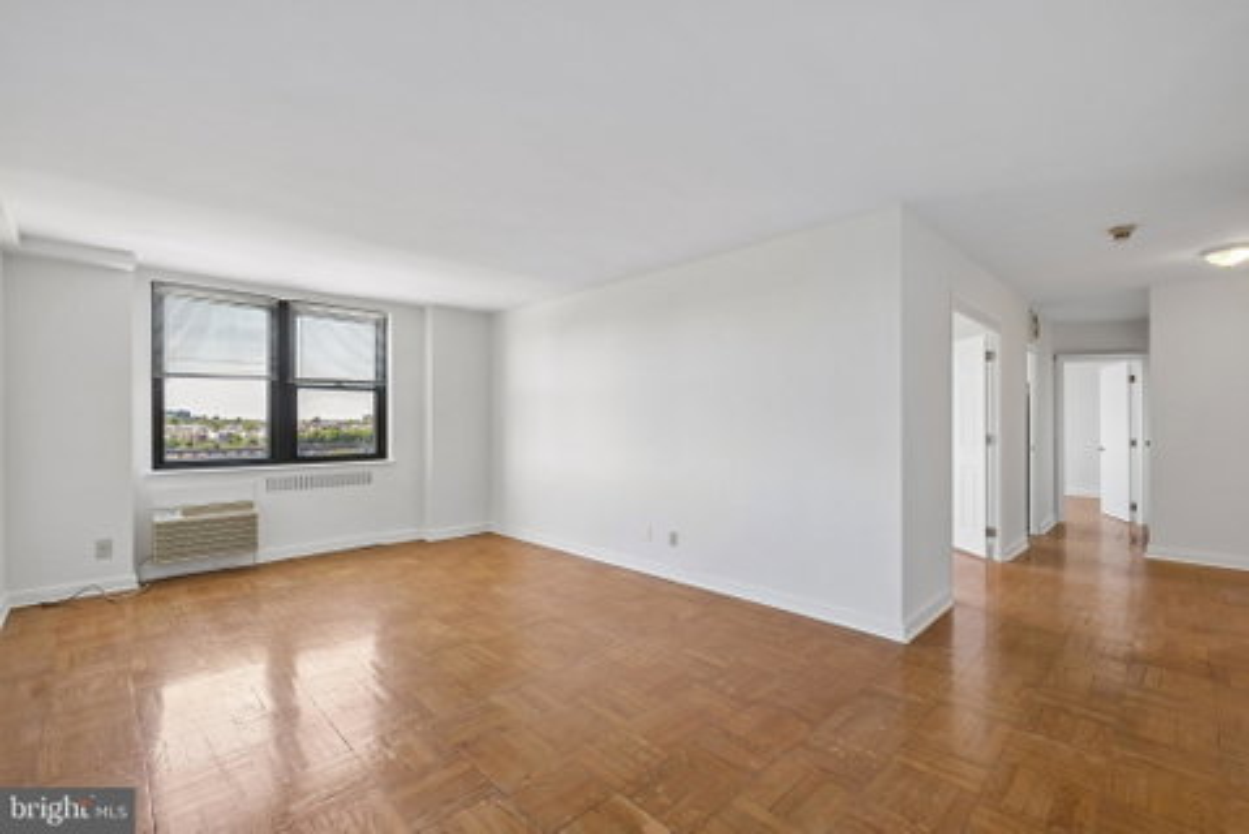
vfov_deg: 77.4
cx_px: 624
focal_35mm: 15
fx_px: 521
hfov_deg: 100.4
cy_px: 417
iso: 250
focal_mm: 10
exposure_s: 1/10
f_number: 8
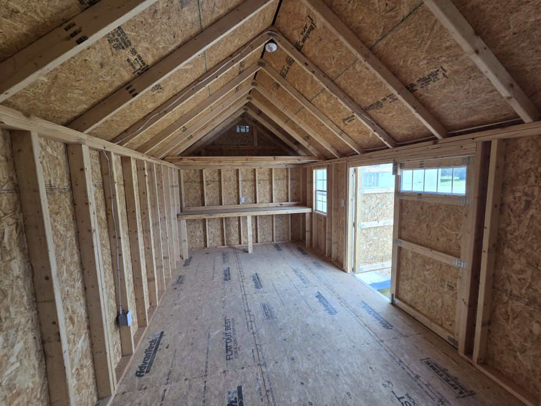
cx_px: 270
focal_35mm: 13
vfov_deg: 89.9
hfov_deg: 106.2
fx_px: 203
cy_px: 203
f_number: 2.2
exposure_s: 1/124
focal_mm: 2.2
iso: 50
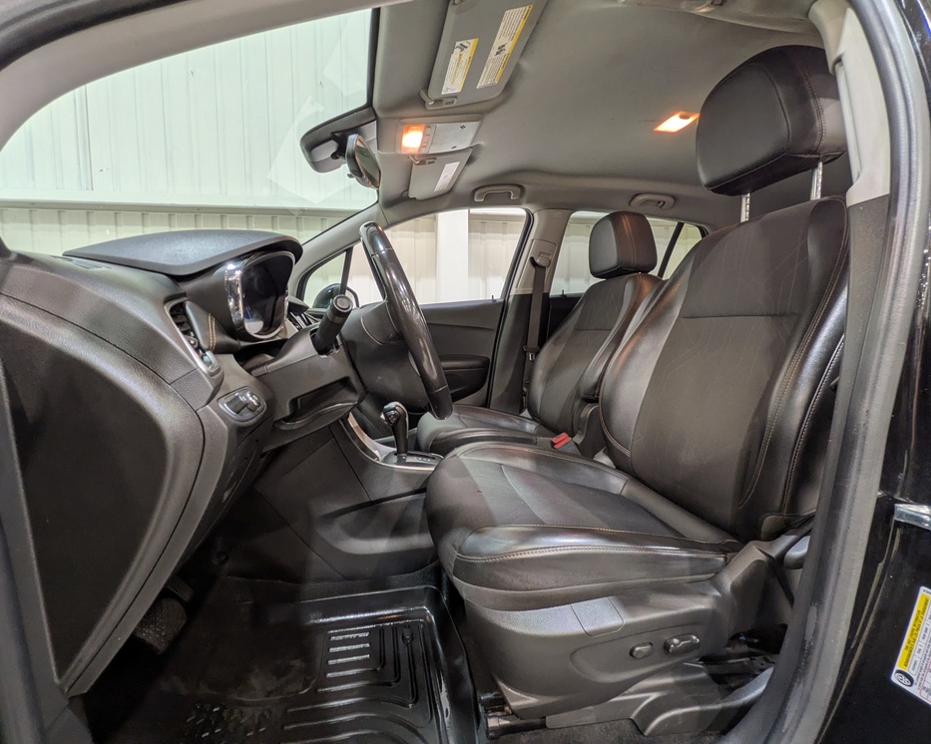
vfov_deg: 84.0
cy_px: 363
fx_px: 413
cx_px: 444
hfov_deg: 96.7
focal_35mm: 15
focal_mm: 1.83
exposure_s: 1/24
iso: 52
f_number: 2.2
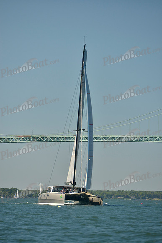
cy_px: 122
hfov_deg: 6.9
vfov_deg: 10.3
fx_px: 1349
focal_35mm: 200
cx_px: 81
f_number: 5
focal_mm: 200
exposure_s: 1/1250
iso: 400
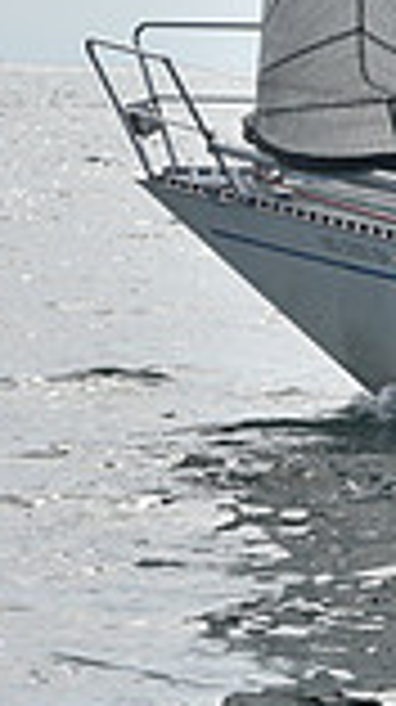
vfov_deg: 7.9
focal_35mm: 271
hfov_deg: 4.3
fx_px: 5072
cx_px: 1278
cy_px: -56
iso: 320
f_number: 9
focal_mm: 70
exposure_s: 1/1250
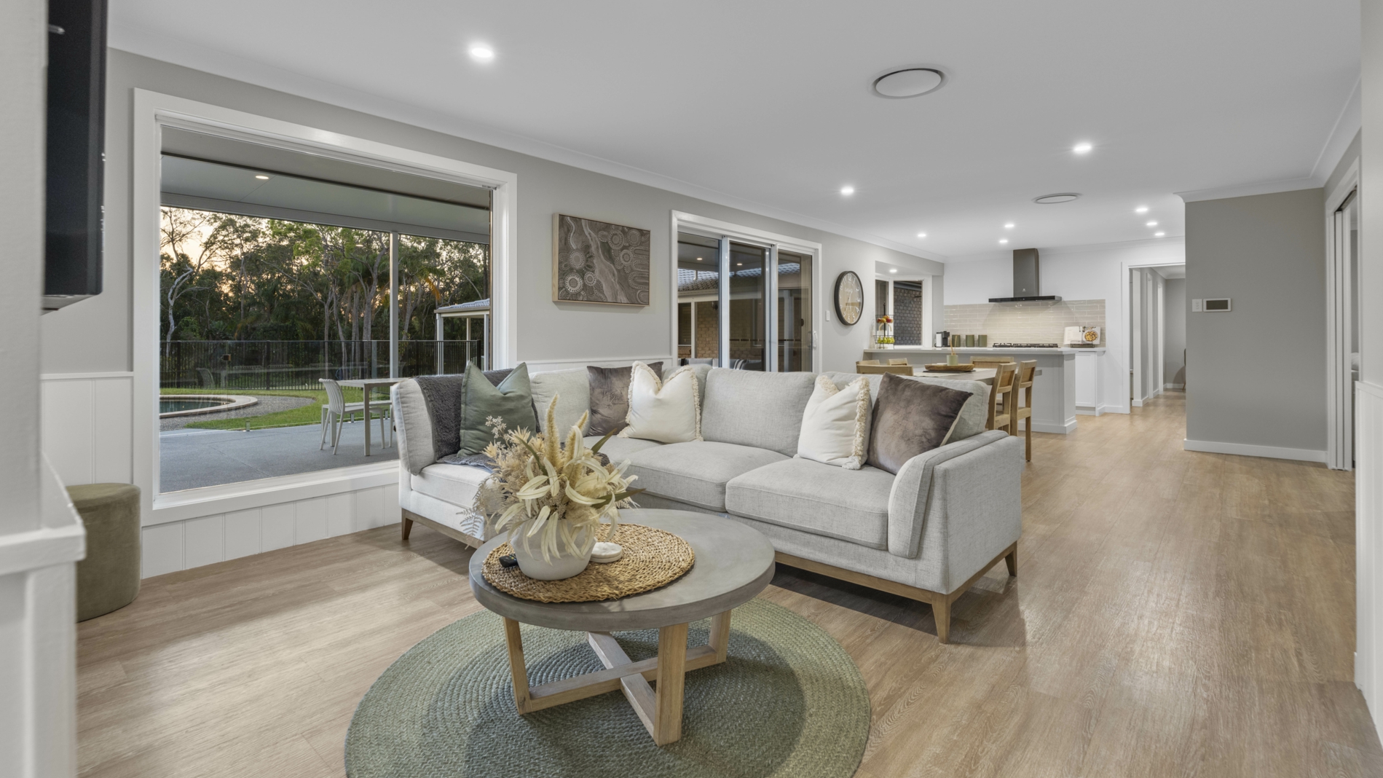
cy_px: 333
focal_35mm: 18
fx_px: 660
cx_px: 697
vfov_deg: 60.7
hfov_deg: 92.7
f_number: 6.3
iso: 2000
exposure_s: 1/6
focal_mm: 17
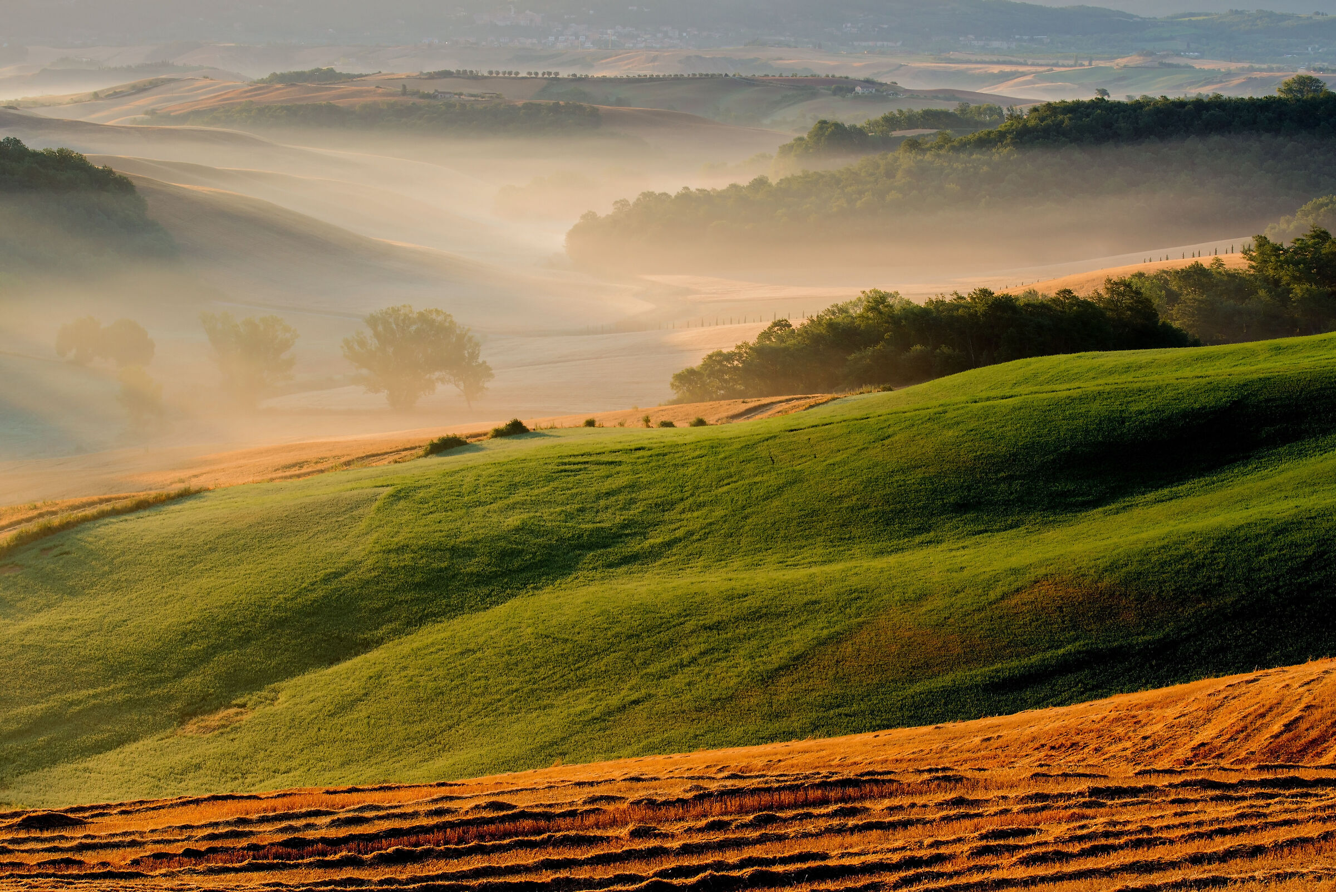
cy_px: 446
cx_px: 668
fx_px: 3193
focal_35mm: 86
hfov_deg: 23.6
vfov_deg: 15.9
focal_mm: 86
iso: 200
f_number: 8
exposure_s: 1/80
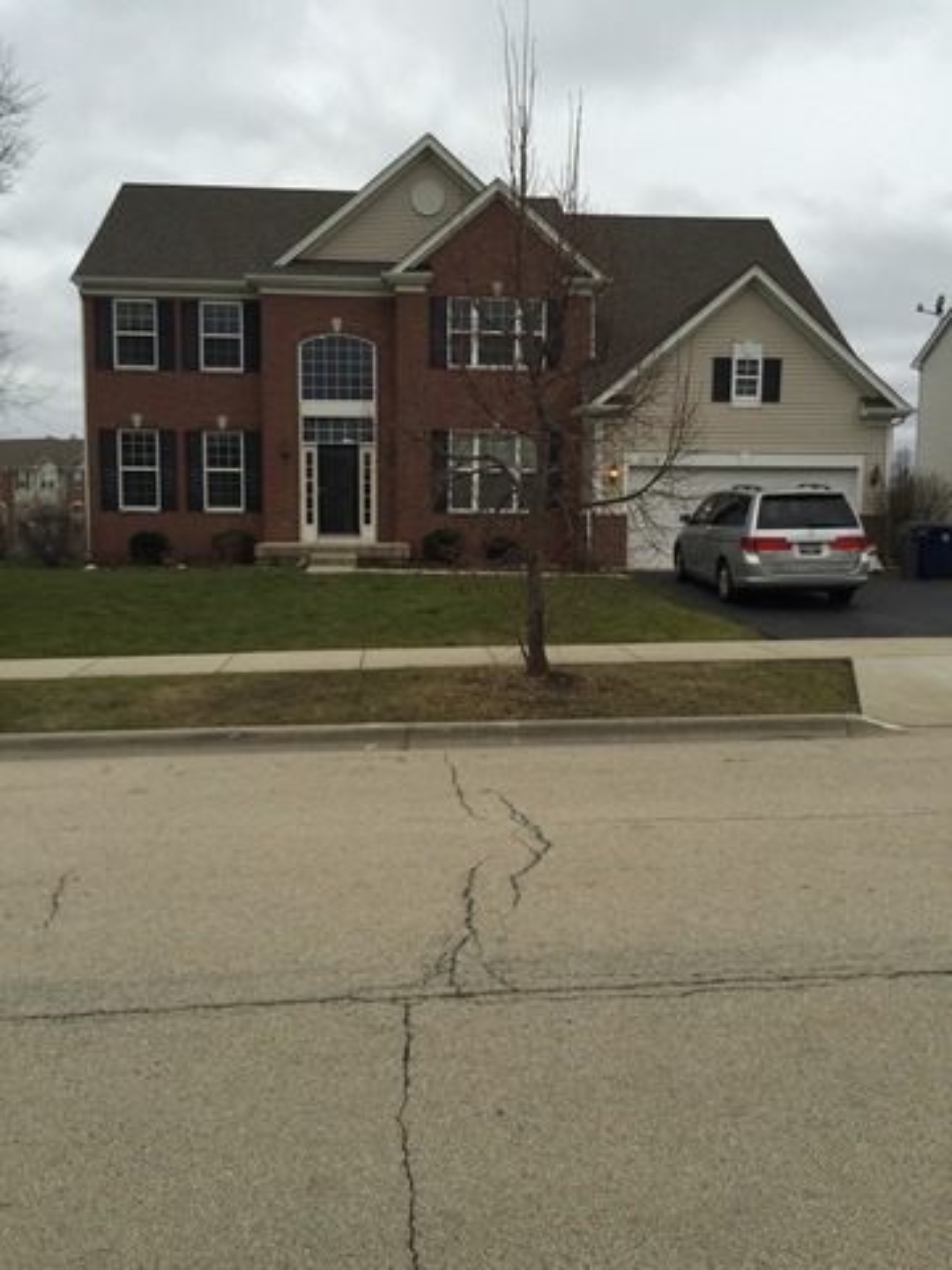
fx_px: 1063
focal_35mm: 29
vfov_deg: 61.7
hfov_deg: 48.2
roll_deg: -1.0
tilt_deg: -5.9
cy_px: 635
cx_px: 476
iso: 32
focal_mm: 4.15
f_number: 2.2
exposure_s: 1/275
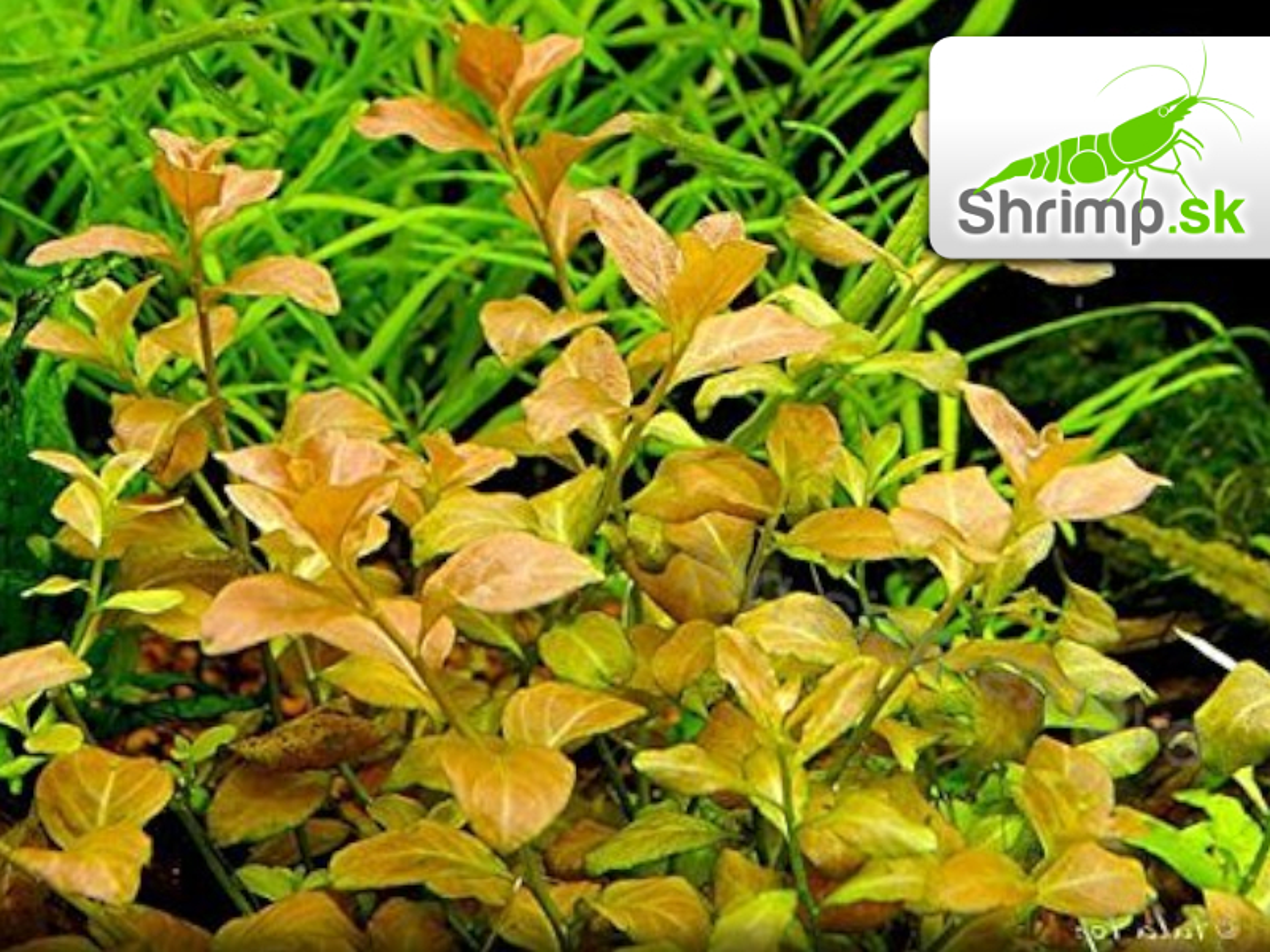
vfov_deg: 39.7
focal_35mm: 36
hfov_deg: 51.4
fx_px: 1321
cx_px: 635
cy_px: 476
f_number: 3.2
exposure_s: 1/40
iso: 80
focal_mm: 6
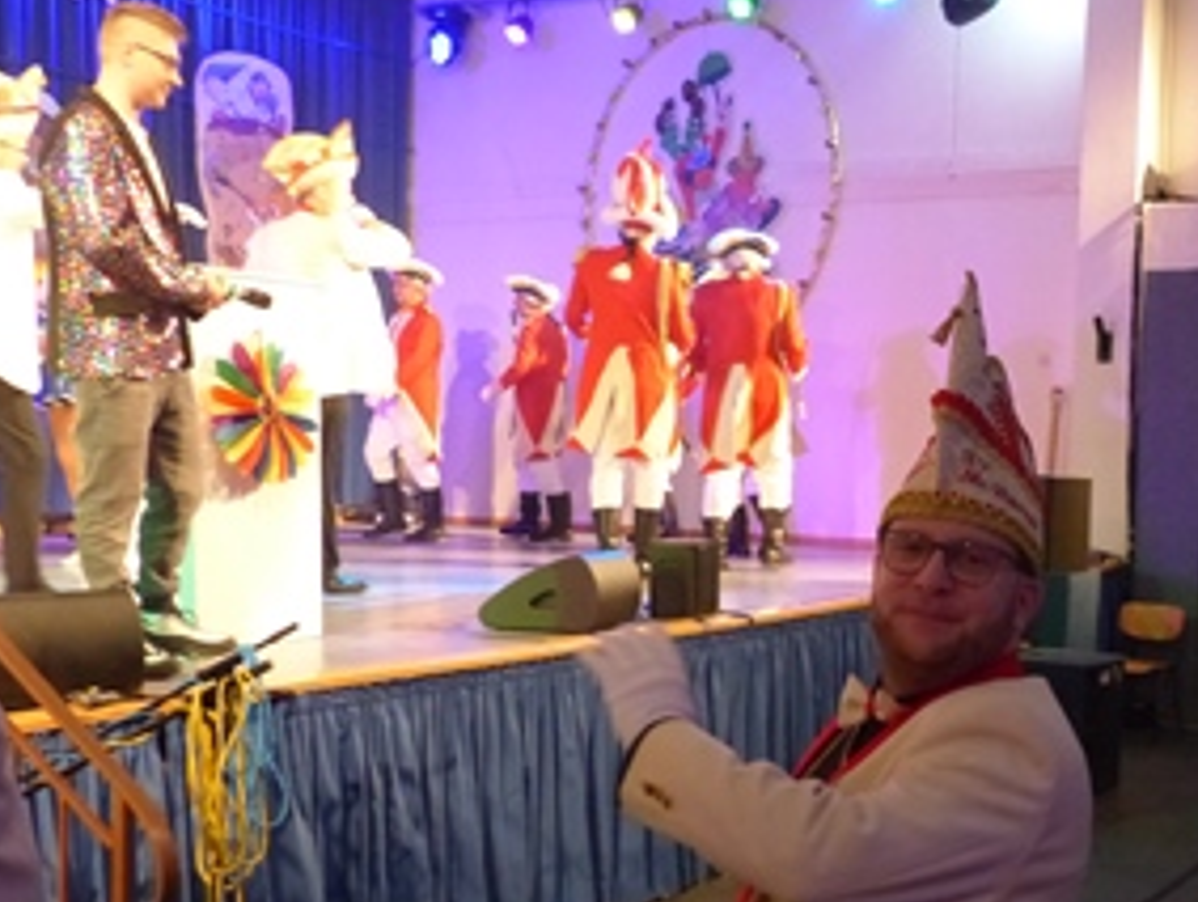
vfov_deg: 30.1
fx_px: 1663
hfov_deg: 39.1
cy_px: 618
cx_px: 813
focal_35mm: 48
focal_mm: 6.2
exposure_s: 1/80
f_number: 2.8
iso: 800
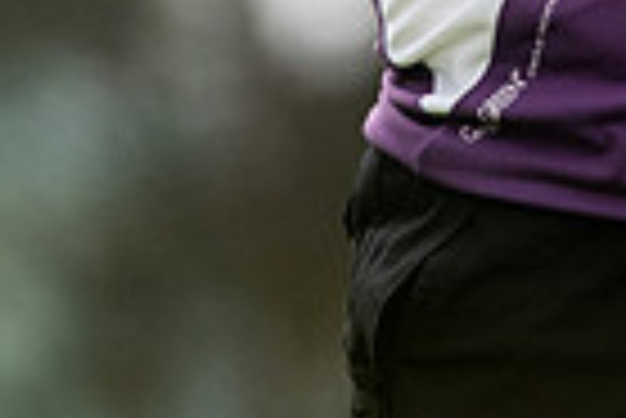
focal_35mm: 2105
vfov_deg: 0.7
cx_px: 380
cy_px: -513
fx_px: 36641
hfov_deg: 1.0
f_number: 4
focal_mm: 300
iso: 1600
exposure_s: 1/1250
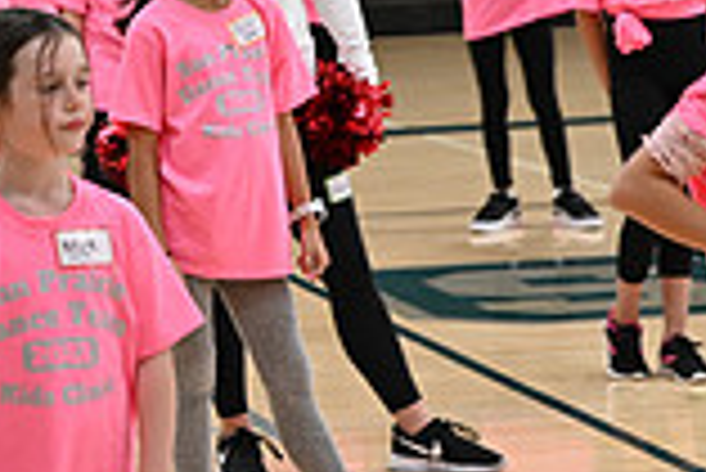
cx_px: -139
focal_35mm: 258
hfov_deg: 7.9
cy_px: 72
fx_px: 5064
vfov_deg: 5.3
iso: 800
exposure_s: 1/50
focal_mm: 70
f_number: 3.5
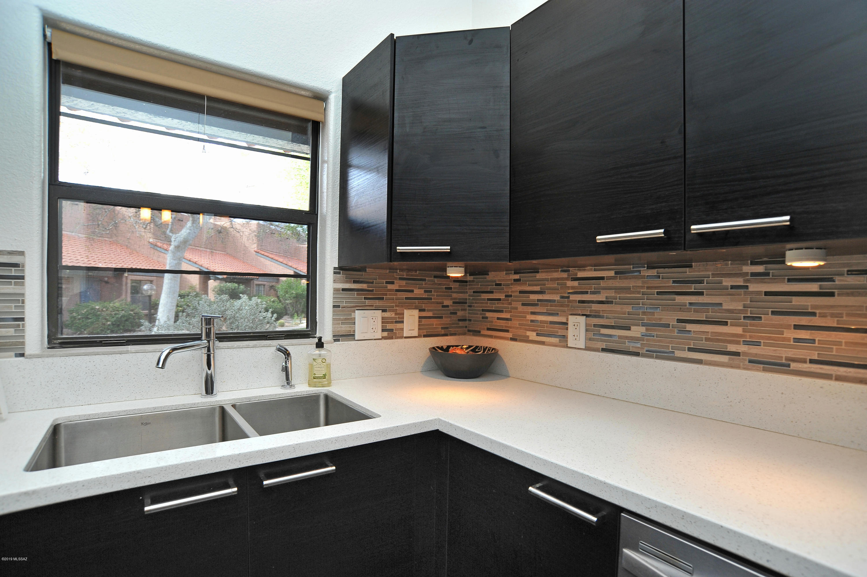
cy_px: 288
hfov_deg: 90.0
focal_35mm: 18
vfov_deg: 67.3
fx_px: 433
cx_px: 434
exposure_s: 1/30
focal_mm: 18
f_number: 7.1
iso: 640
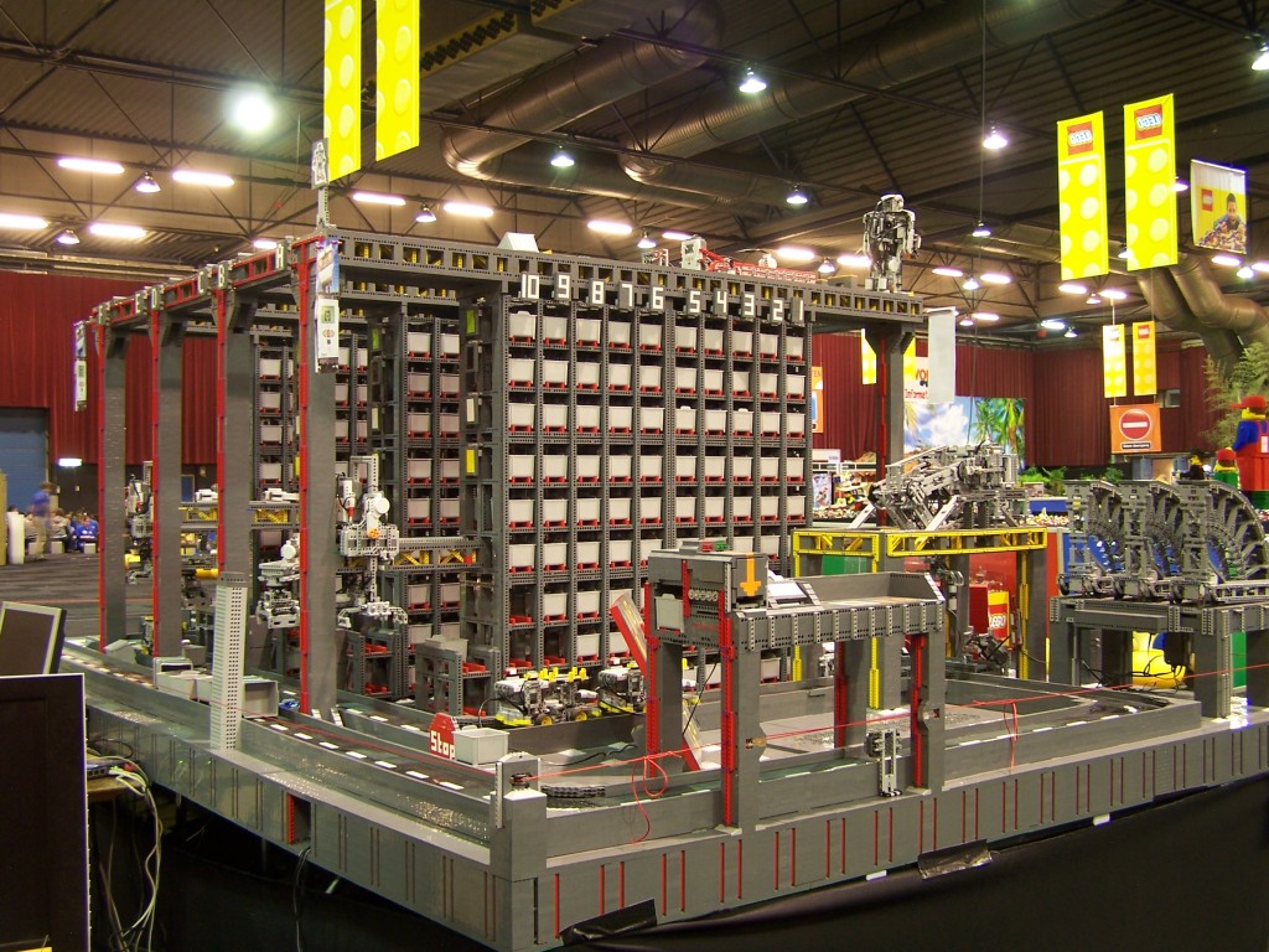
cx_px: 634
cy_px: 476
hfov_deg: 49.0
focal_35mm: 38
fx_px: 1393
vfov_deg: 37.7
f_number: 2.8
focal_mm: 6.3
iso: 80
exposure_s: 1/2
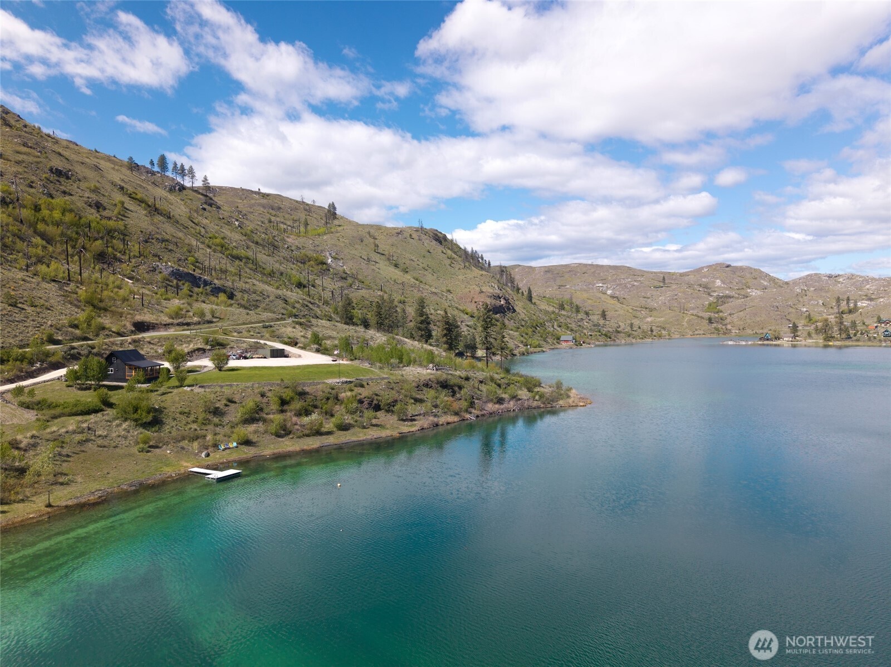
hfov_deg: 71.6
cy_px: 334
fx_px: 618
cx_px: 446
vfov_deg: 56.8
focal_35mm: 24
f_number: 1.8
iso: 110
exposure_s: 1/90
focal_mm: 8.67
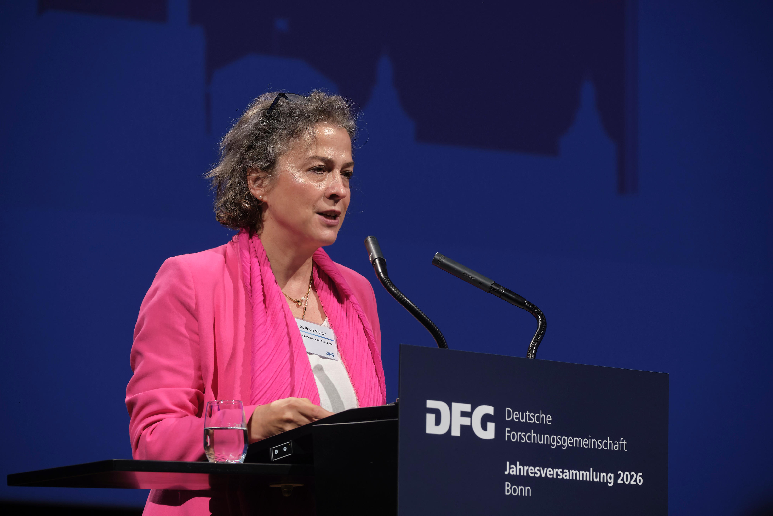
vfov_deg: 7.1
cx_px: 386
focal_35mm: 194
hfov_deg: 10.6
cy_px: 258
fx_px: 4165
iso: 800
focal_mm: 129.2
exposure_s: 1/50
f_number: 4.5
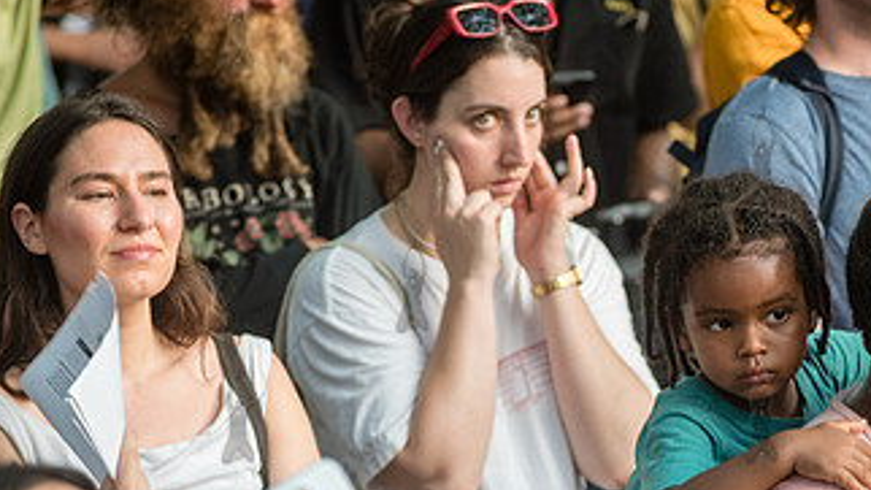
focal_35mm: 274
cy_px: 416
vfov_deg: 4.4
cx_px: 760
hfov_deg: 7.9
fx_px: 6327
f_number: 4
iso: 1250
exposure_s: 1/250
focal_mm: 145
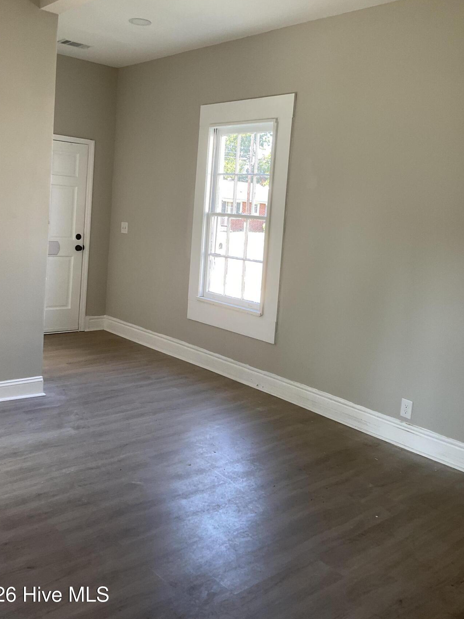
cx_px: 226
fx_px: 608
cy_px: 265
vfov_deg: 53.8
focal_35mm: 34
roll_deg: -2.9
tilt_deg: -2.0
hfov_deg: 41.8
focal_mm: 3
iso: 40
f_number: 1.8
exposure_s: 1/60
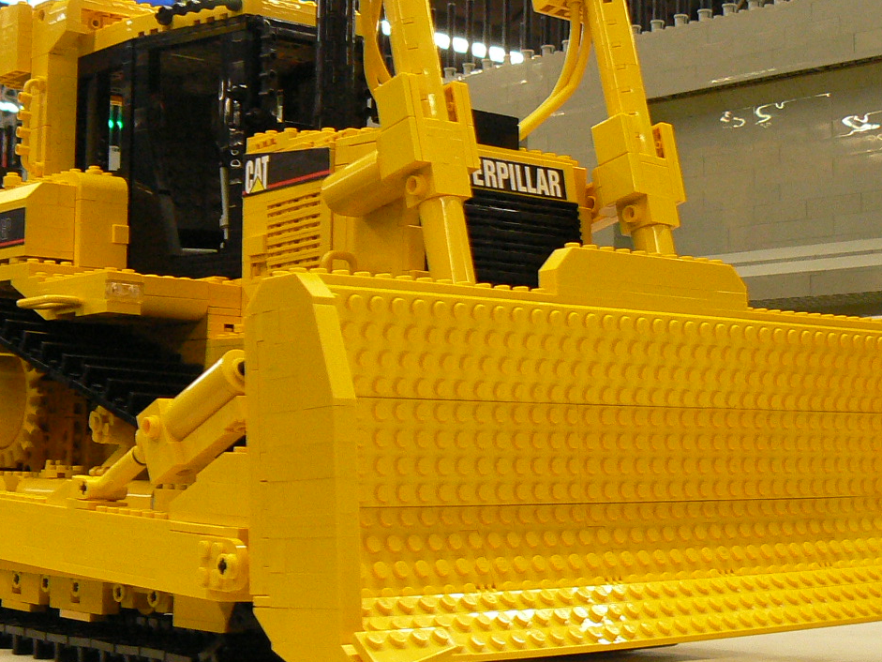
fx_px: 1733
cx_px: 362
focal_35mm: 68
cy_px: 313
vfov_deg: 21.6
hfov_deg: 28.5
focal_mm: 6.2
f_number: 2.8
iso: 200
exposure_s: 1/20
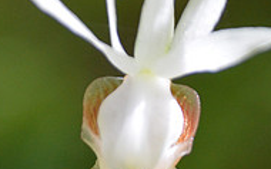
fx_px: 10324
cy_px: 133
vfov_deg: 0.9
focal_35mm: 1397
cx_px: 177
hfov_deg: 1.5
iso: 1600
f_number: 5.6
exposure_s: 1/500
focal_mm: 300
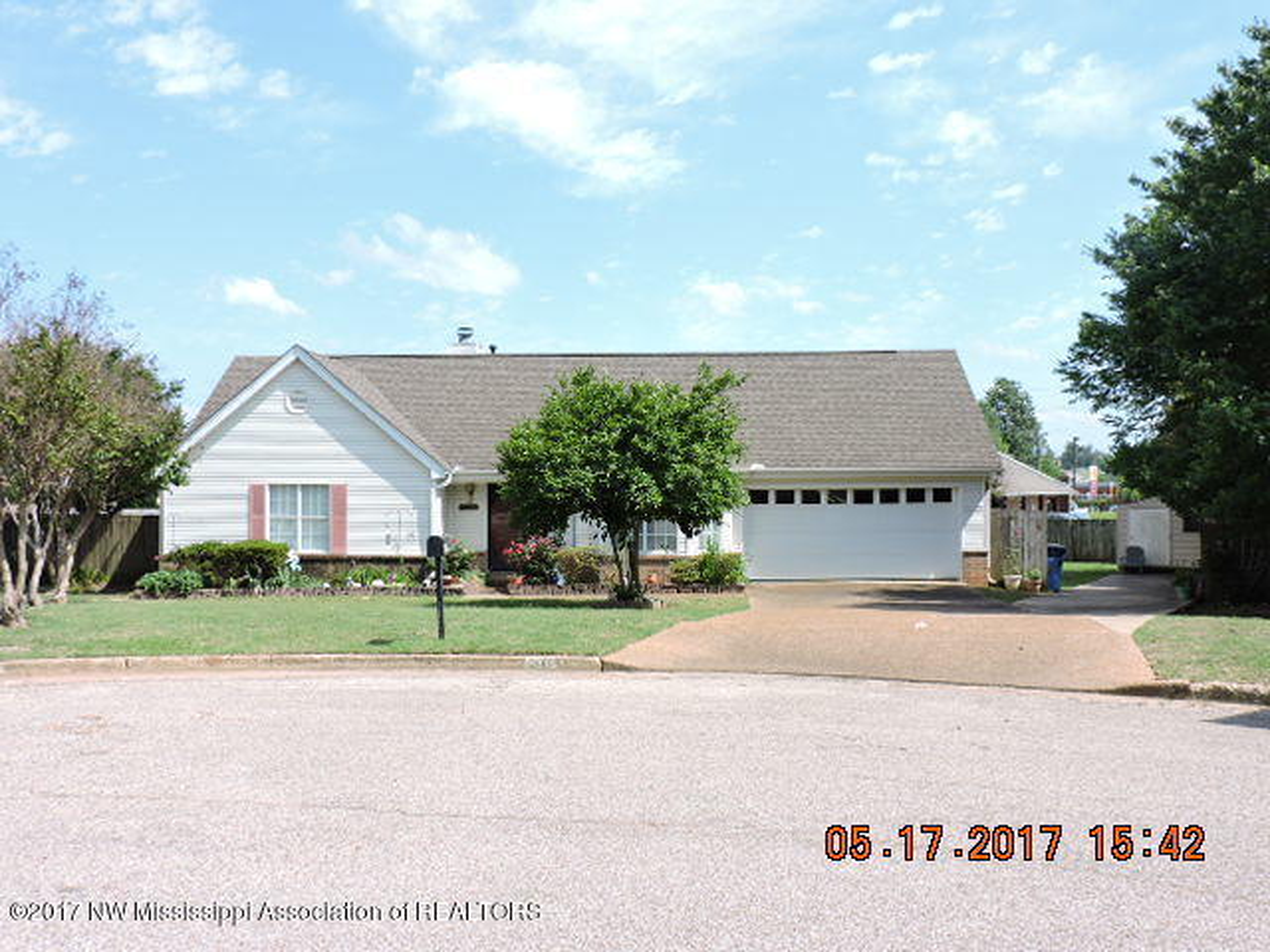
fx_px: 1211
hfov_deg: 55.4
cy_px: 476
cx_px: 635
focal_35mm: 33
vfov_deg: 42.9
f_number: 3.2
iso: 100
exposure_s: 1/800
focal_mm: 5.9
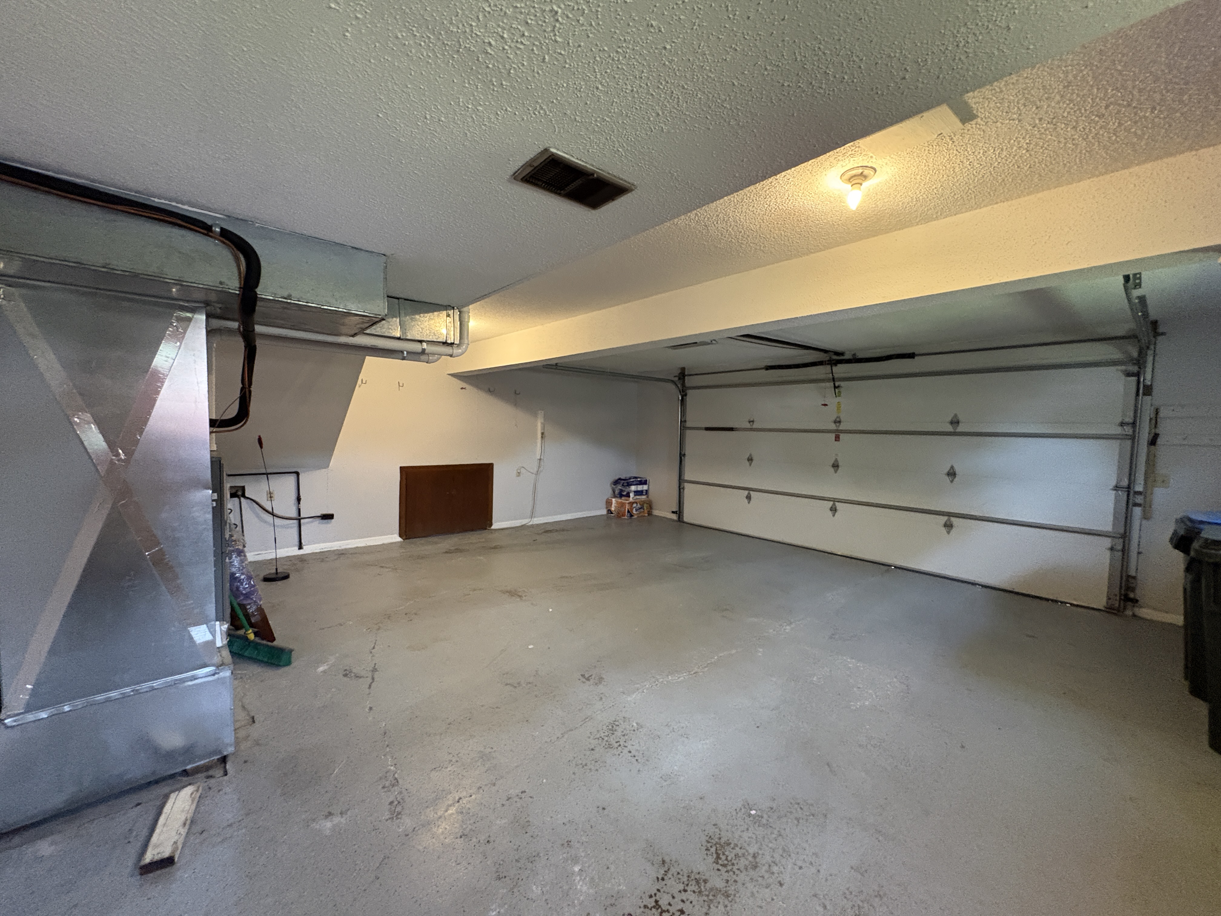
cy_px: 458
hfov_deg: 102.1
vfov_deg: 85.7
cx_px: 610
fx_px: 494
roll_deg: -2.0
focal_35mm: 14
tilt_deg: -2.4
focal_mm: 2.22
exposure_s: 1/60
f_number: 2.2
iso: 800
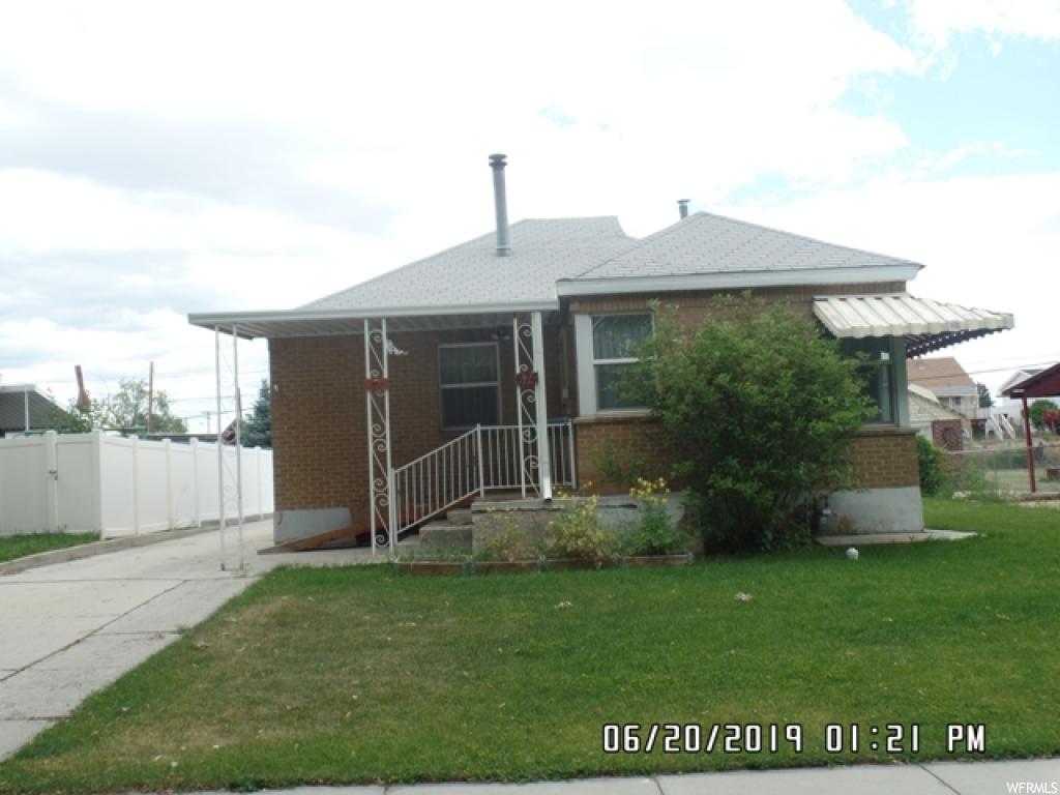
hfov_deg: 52.6
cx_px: 530
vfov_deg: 40.7
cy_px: 398
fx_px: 1072
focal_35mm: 35
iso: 80
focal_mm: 6.2
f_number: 3.4
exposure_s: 1/350
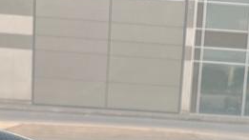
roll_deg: -3.9
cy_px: 371
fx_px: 918
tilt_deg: -18.3
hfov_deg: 15.4
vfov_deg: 7.9
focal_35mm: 139
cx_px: 167
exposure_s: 1/122
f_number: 1.6
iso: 64
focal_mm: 5.1
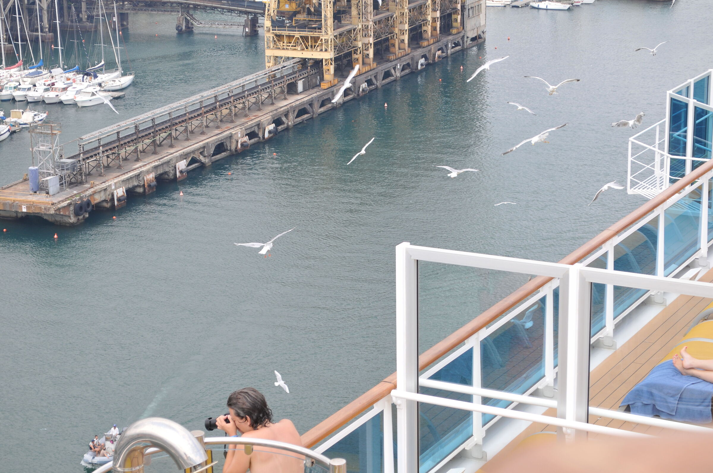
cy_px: 236
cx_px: 356
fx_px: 1632
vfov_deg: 16.5
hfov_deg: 24.6
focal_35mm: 82
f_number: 8
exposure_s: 1/250
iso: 200
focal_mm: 55
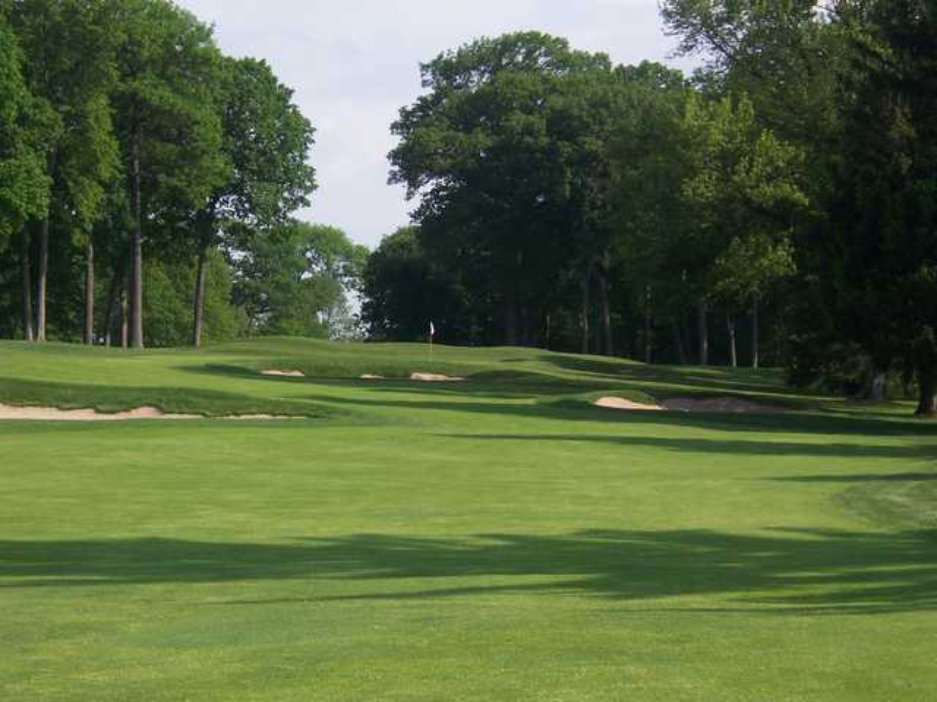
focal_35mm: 100
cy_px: 351
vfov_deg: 14.8
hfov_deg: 19.6
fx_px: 2707
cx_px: 468
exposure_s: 1/350
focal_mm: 16.6
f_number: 4.9
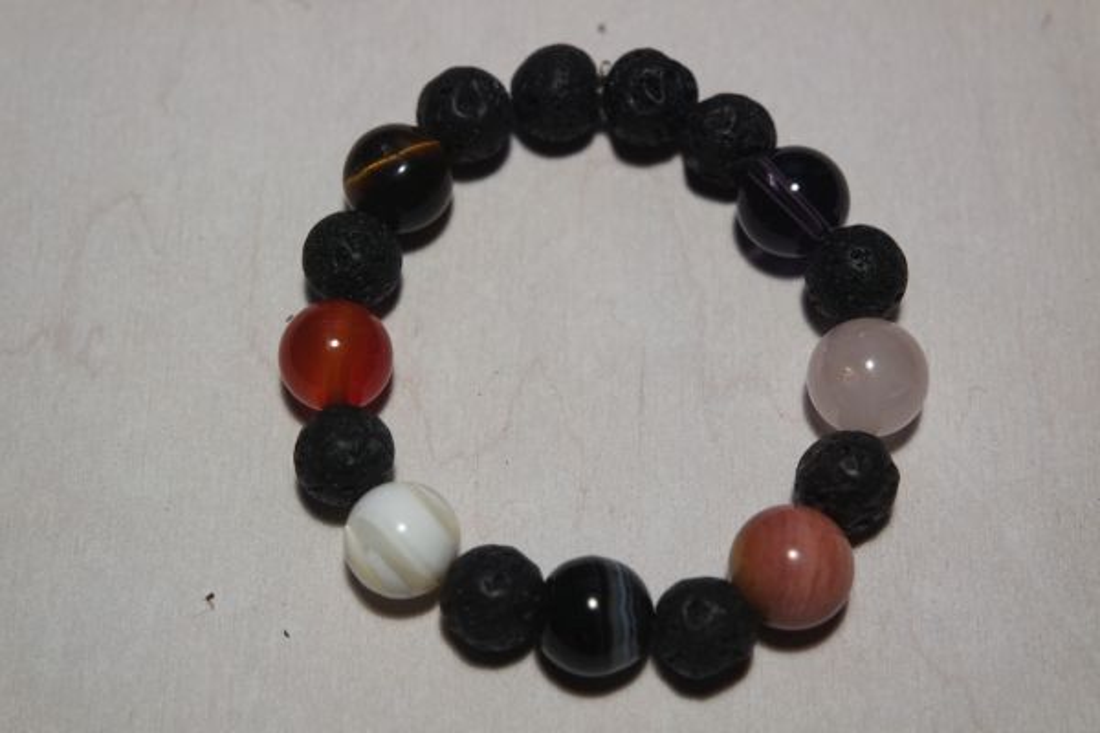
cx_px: 550
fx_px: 2108
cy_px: 366
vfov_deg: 19.7
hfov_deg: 29.2
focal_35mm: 69
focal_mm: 45
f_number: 5.6
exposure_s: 1/80
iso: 800
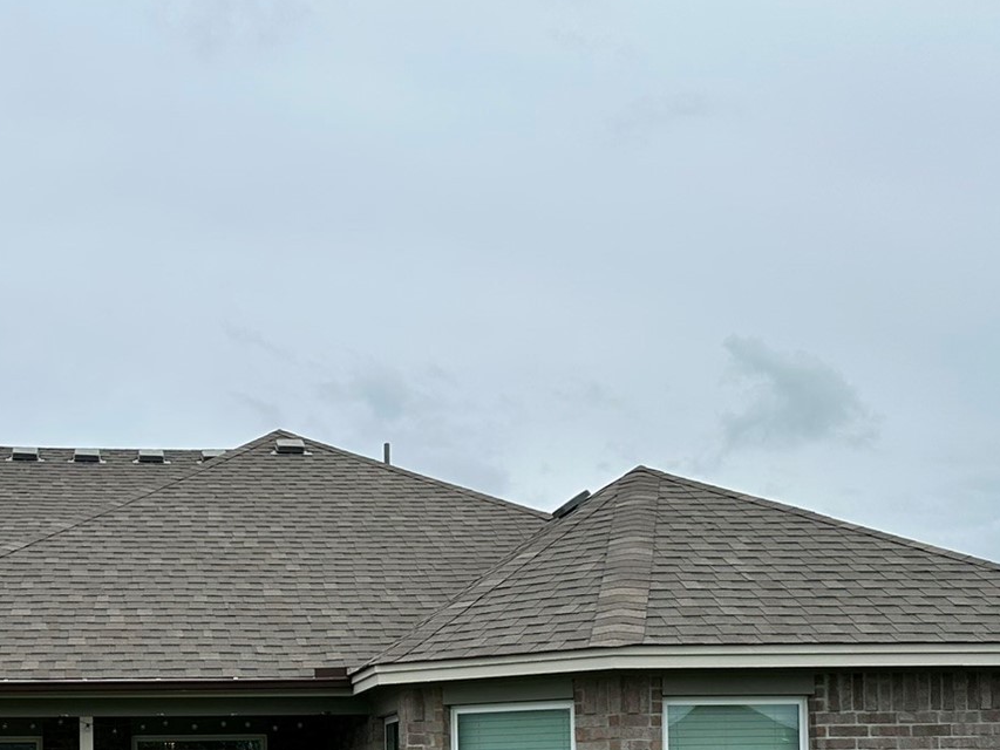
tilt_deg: +2.1
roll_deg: +0.1
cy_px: 738
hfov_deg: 34.8
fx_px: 1560
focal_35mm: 54
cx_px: 254
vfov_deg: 25.8
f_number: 1.78
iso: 80
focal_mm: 6.86
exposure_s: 1/2732
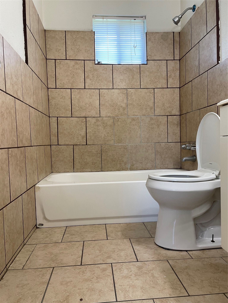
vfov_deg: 67.3
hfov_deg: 53.1
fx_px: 228
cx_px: 114
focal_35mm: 26
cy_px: 152
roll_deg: +1.2
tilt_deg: -2.8
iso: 80
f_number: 1.6
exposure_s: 1/60
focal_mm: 4.2
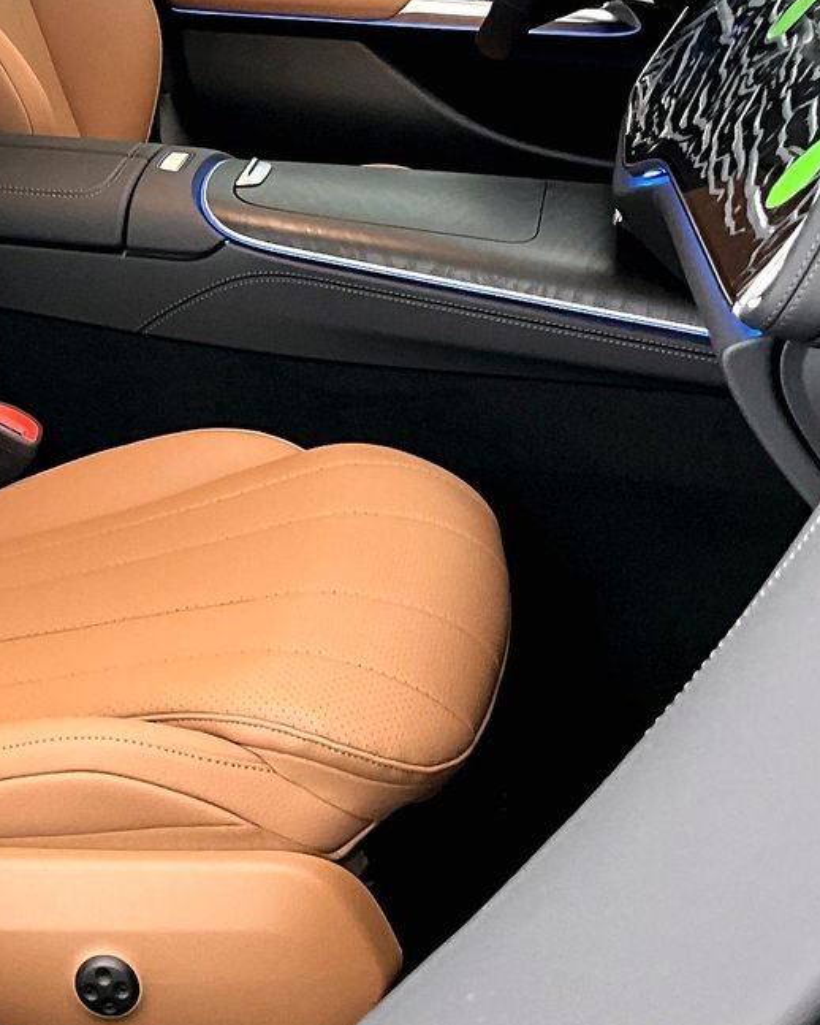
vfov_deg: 26.5
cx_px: -13
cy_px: 162
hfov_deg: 21.1
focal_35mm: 70
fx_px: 2123
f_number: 1.8
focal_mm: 3
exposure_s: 1/40
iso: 200
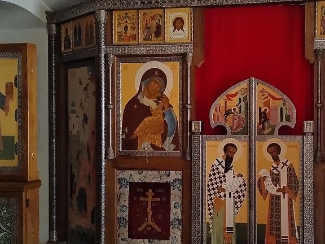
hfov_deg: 37.4
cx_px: 238
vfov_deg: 29.1
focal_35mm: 50
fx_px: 469
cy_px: 130
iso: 2644
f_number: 1.75
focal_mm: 5.25
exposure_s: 1/25
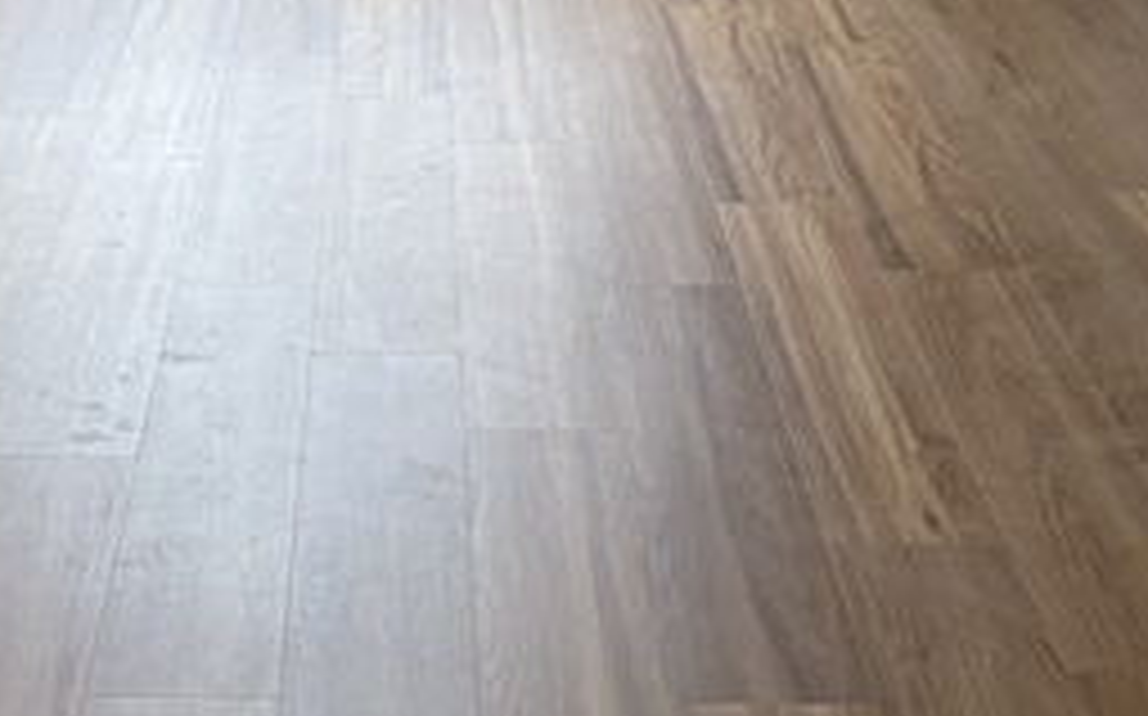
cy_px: 68
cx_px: 311
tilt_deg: -15.9
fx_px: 2595
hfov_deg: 24.7
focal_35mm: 83
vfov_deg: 15.5
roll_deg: +0.5
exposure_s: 1/120
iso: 160
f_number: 1.6
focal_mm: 5.96
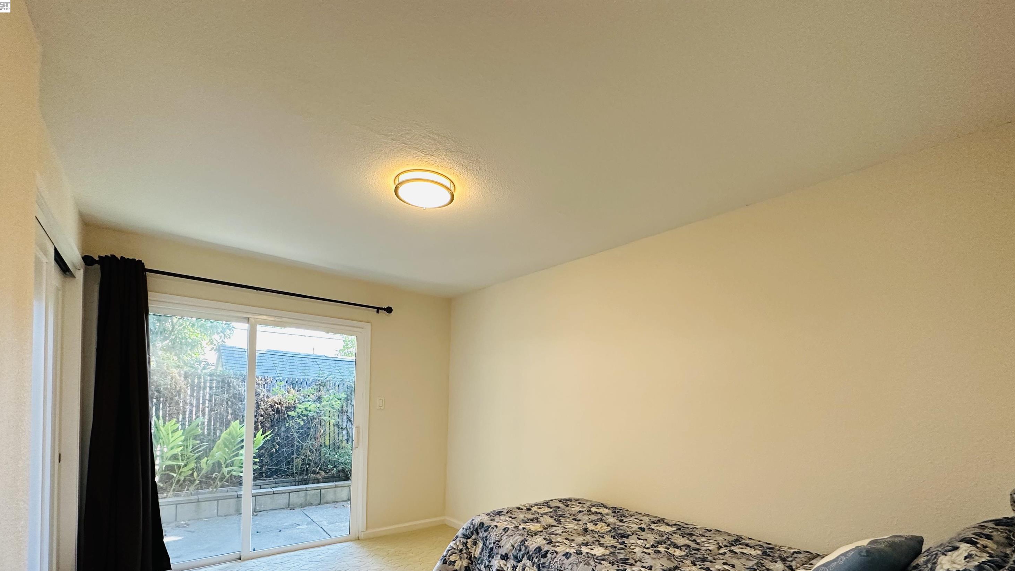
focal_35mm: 16
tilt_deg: -0.3
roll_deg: -1.5
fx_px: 431
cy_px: 398
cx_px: 496
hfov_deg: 99.4
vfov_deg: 64.6
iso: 320
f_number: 2.2
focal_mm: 2.22
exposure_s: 1/120
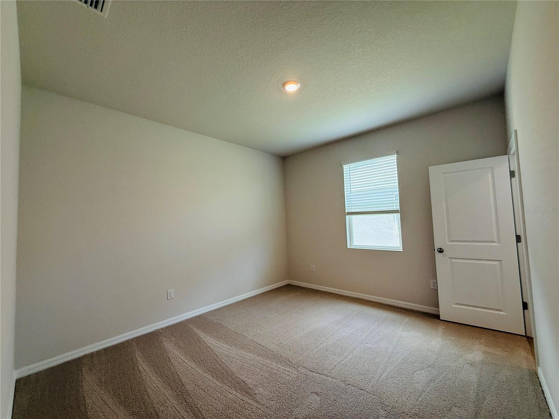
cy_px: 210
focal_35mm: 14
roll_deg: +1.8
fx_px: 226
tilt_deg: +4.5
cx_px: 280
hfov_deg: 102.1
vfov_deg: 85.7
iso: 160
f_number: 2.2
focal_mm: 2.22
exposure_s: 1/120
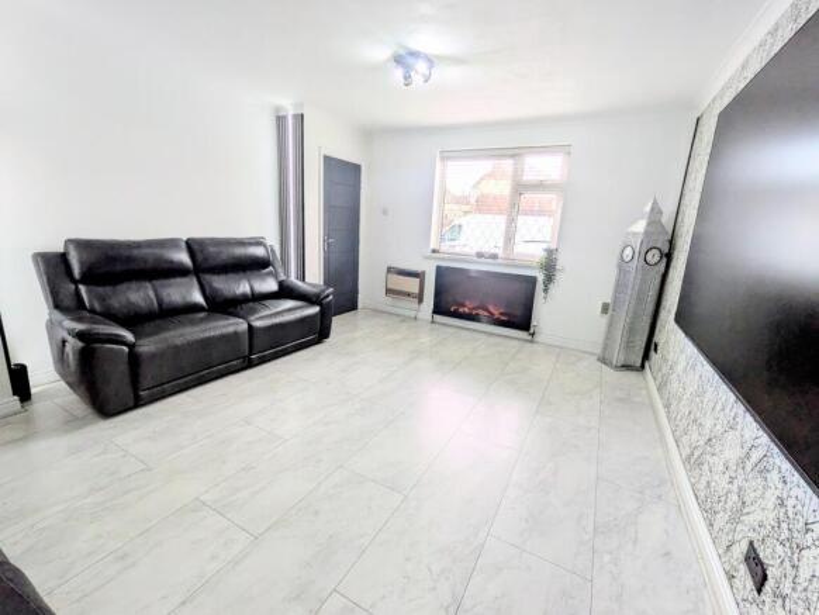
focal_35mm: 14
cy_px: 308
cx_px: 410
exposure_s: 1/174
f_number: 2.2
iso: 77
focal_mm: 1.83
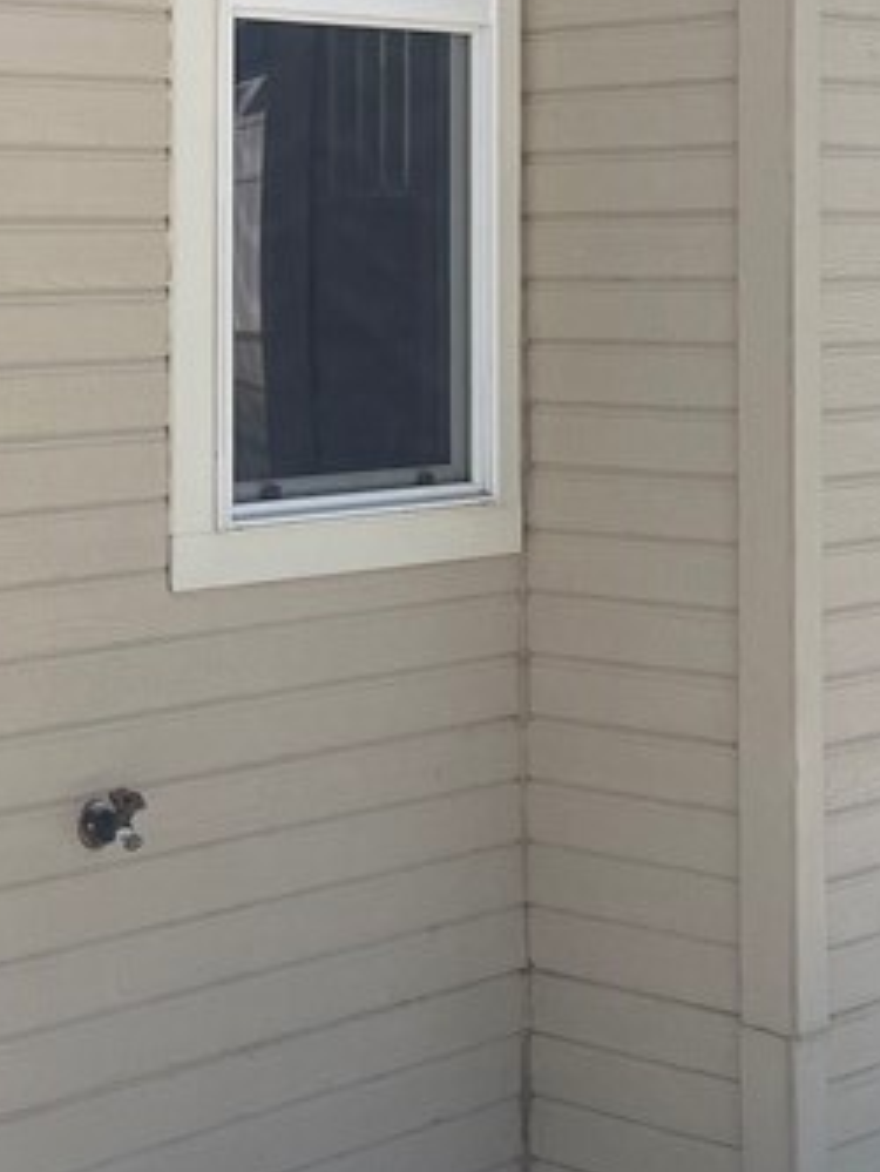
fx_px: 2710
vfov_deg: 24.0
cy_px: 225
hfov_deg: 17.6
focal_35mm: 80
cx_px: -169
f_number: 1.6
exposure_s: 1/4000
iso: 50
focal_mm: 4.2
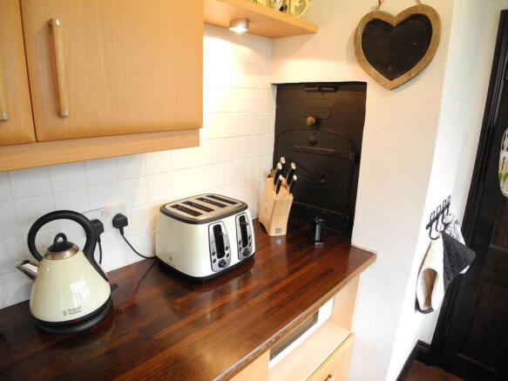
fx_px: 411
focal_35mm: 28
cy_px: 190
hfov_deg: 63.5
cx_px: 254
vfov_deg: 49.7
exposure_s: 1/30
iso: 367
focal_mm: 6
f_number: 2.8
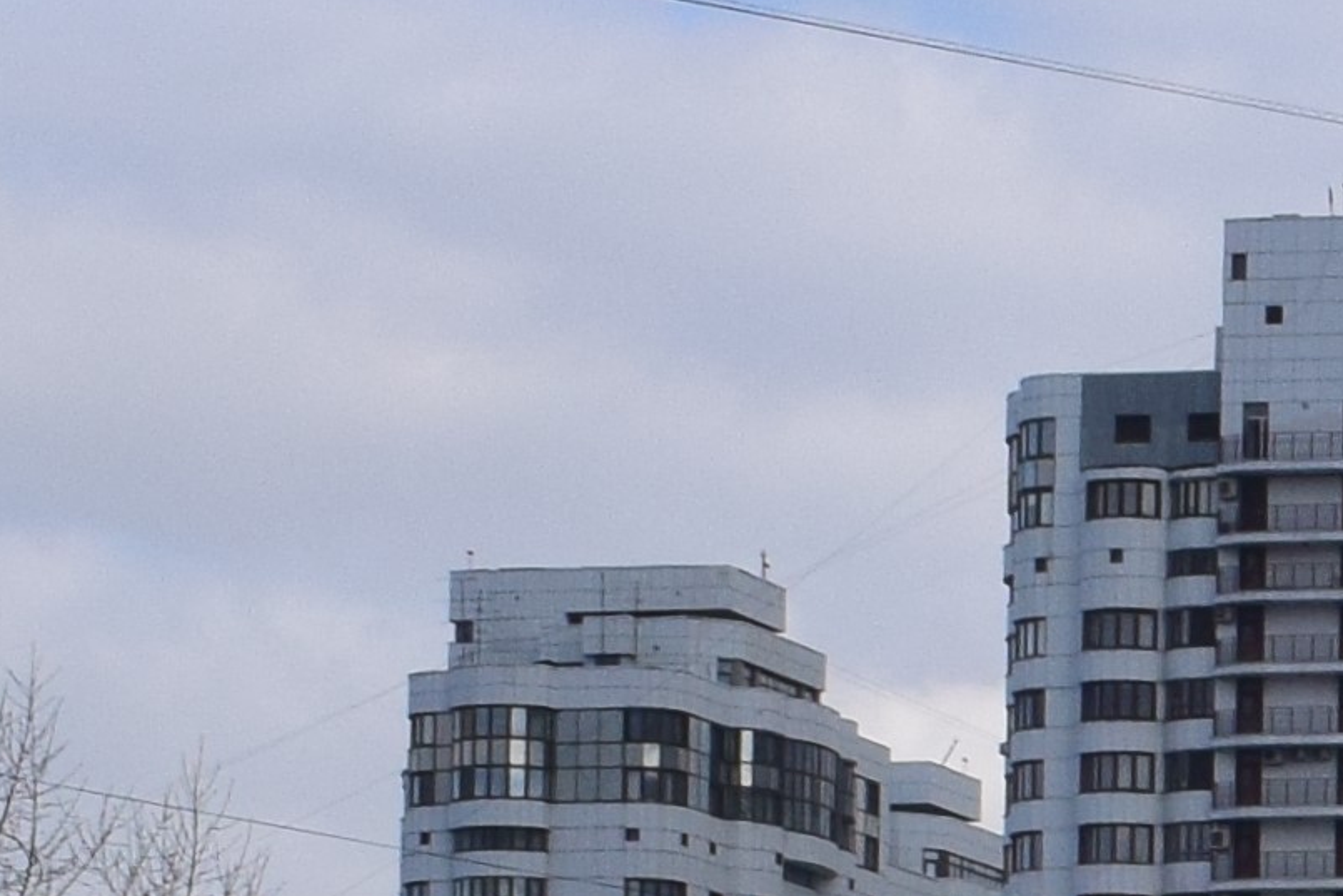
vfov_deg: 6.8
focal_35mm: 196
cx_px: 2536
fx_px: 7313
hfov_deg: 9.9
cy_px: 1684
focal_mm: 20
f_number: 11
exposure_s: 1/500
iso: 400
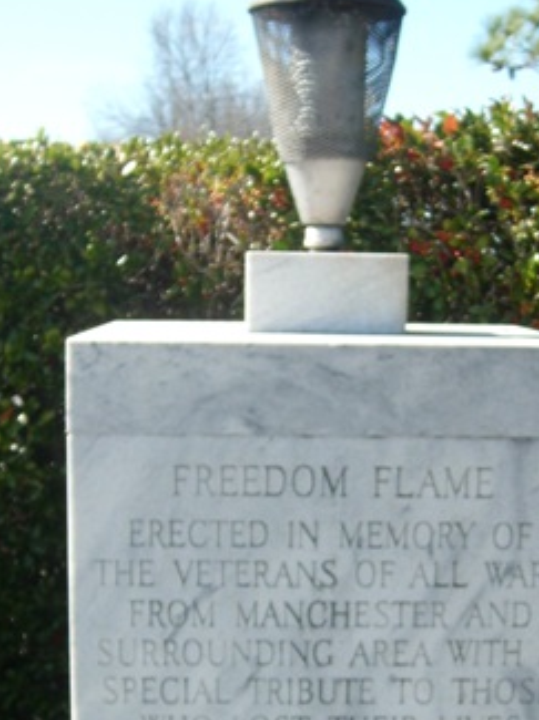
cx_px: 328
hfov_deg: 21.2
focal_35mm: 69
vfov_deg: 28.0
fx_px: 1435
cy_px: 476
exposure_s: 1/569
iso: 50
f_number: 2.8
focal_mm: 5.8
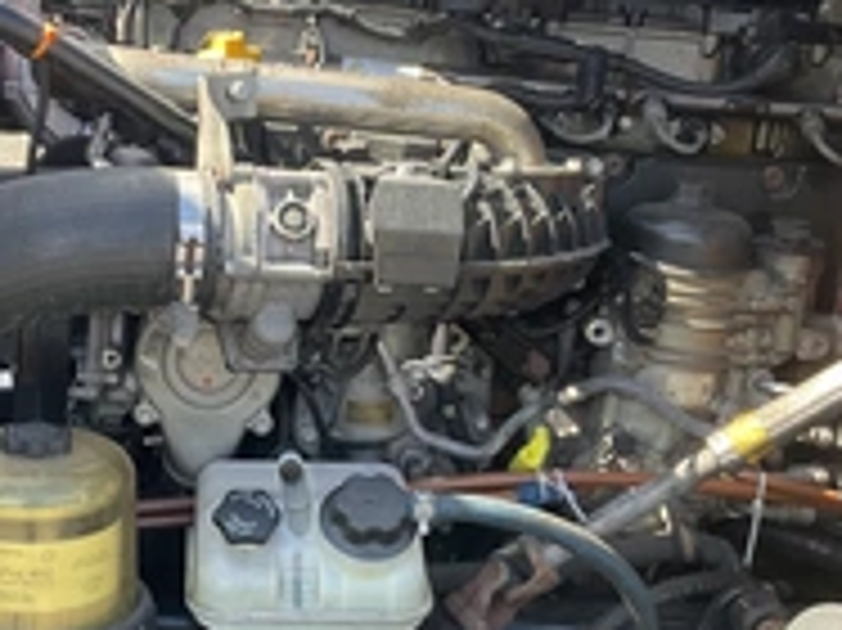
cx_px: 252
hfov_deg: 30.9
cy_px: 400
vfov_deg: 23.6
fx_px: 1507
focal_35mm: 62
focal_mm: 3
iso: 25
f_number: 1.8
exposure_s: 1/165
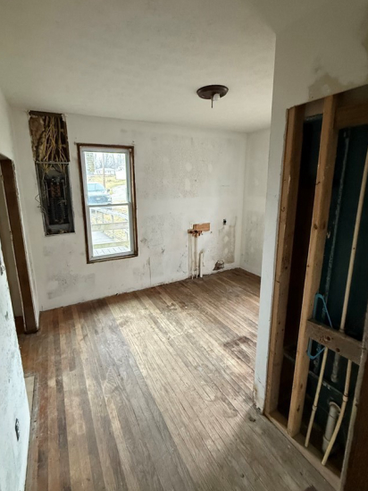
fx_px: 241
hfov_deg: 74.7
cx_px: 171
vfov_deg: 91.0
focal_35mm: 17
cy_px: 235
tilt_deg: -12.5
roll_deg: +0.1
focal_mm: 2.22
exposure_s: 1/60
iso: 640
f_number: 2.2
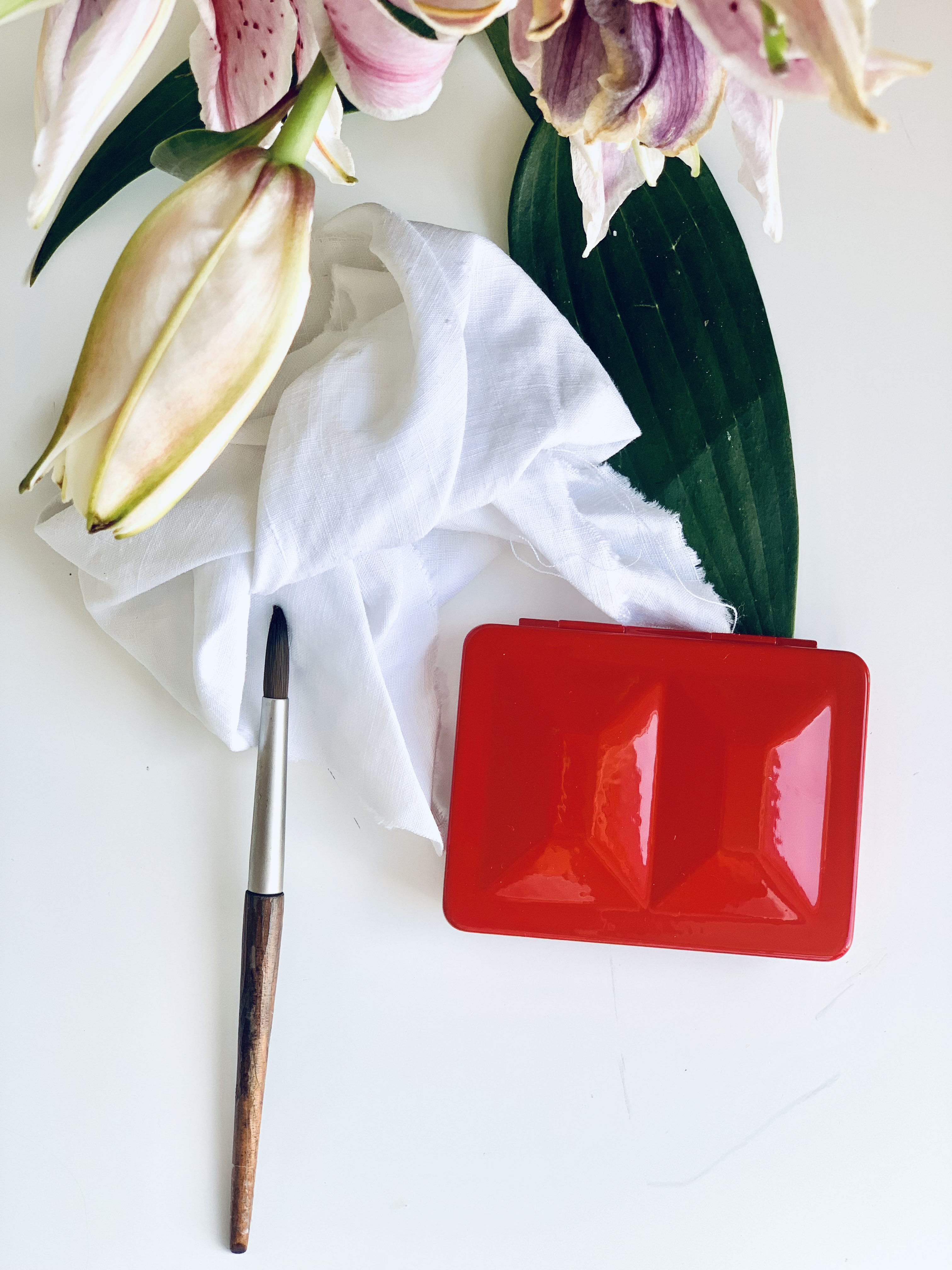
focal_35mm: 52
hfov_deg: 28.0
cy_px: 635
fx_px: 1907
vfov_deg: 36.8
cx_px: 476
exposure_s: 1/122
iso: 32
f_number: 2.4
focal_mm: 6
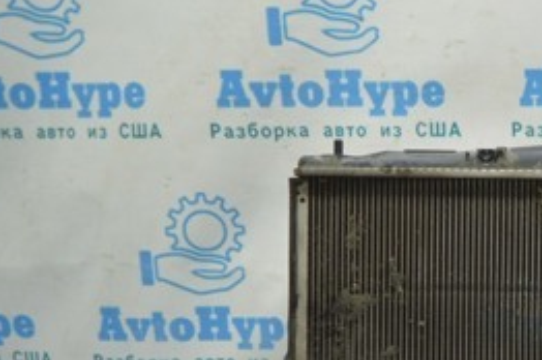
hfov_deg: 27.0
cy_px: 320
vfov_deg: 20.2
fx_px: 992
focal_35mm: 66
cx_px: 652
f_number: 3.5
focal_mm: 18
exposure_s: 1/40
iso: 400
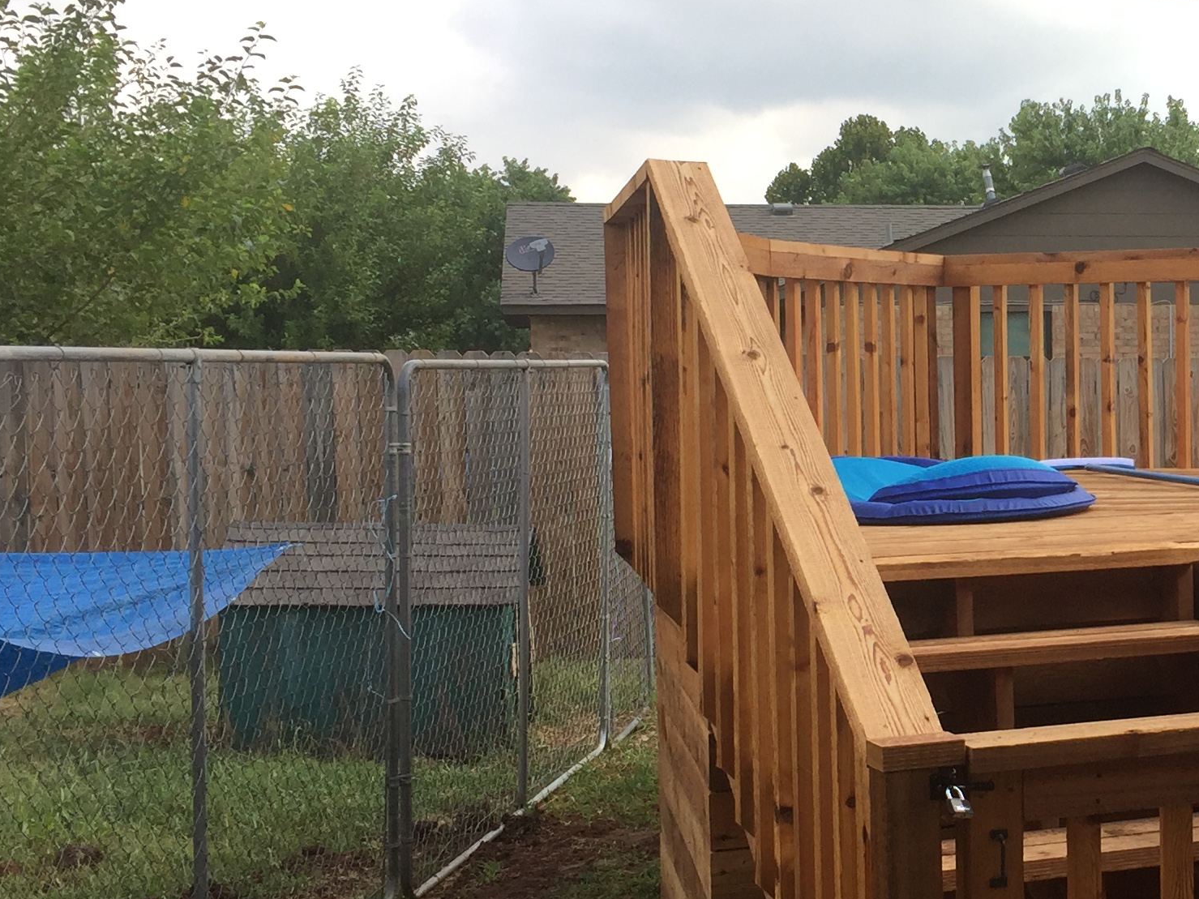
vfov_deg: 22.9
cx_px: 1176
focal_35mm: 64
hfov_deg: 28.5
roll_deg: -0.3
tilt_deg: -4.8
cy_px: 546
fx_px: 2217
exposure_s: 1/706
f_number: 2.2
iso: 32
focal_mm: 4.15
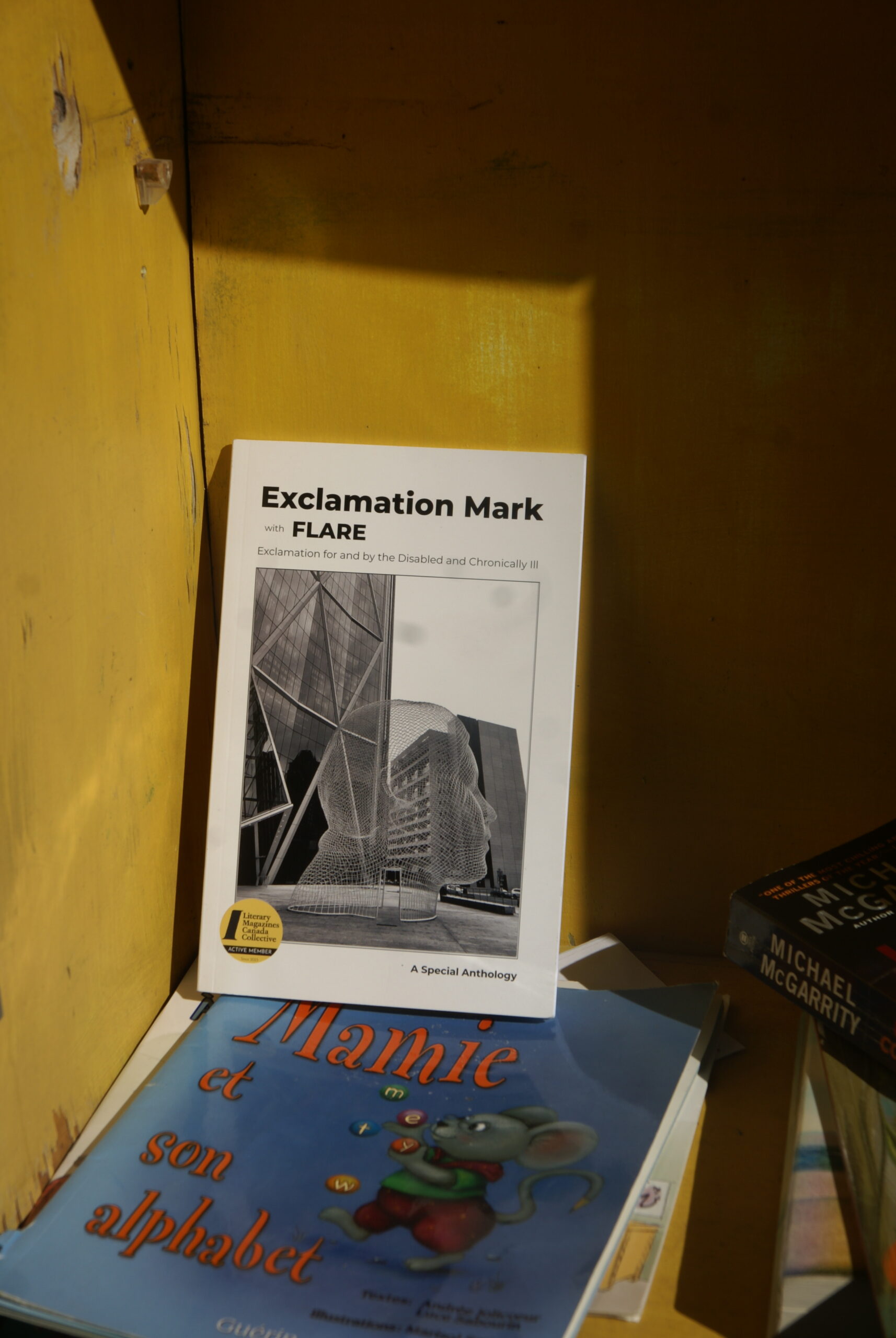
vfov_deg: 27.0
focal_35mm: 75
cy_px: 669
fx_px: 2791
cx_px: 448
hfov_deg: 18.2
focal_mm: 50
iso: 100
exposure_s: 1/400
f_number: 10
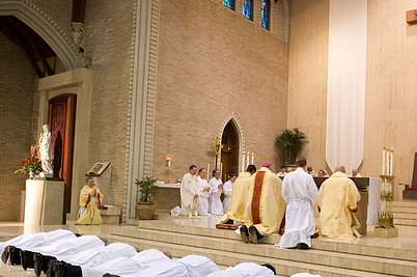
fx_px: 451
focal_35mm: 39
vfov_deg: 34.0
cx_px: 226
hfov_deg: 49.5
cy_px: 170
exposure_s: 1/200
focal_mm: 27
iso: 2000
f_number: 2.8
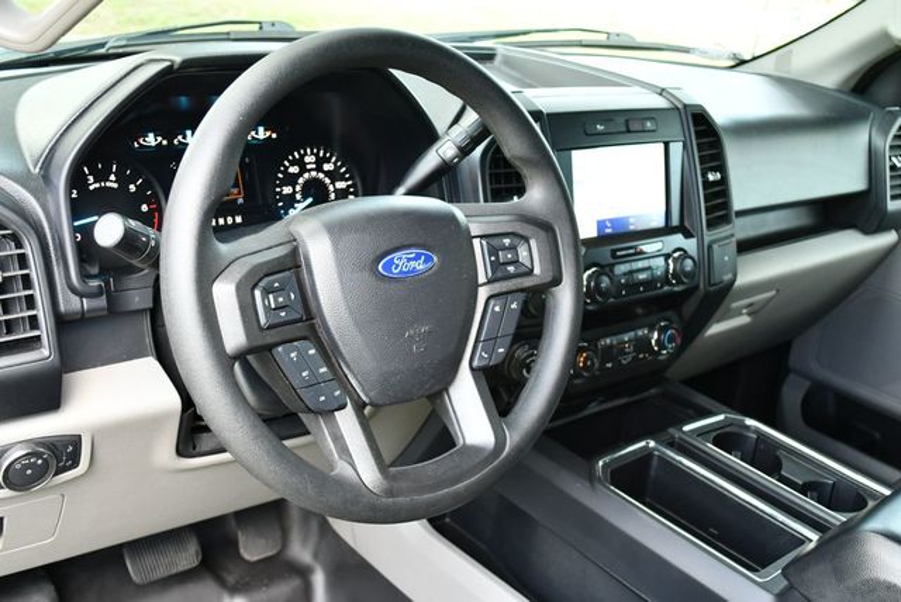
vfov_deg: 33.5
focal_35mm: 40
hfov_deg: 48.4
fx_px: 1002
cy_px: 301
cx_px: 450
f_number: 3.8
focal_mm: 20
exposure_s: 1/125
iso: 900
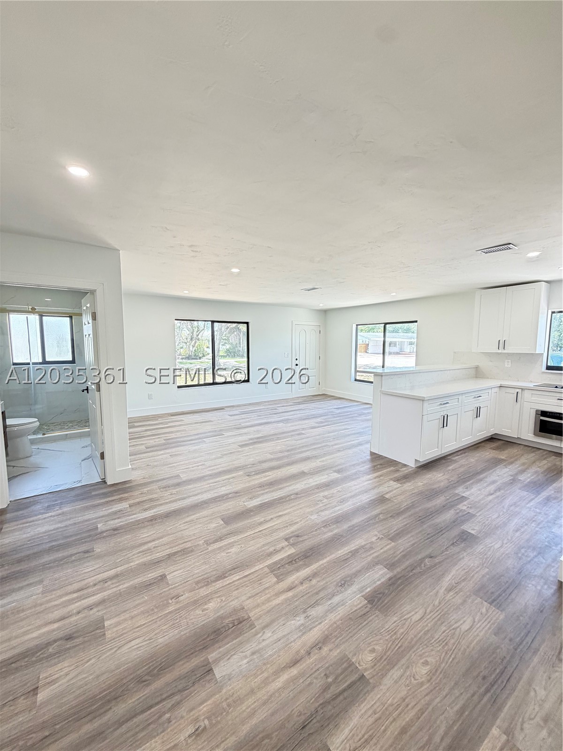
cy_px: 376
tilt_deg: -6.1
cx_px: 282
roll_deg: -0.5
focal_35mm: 14
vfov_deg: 102.1
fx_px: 304
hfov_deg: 85.7
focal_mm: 2.22
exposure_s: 1/60
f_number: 2.2
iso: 320
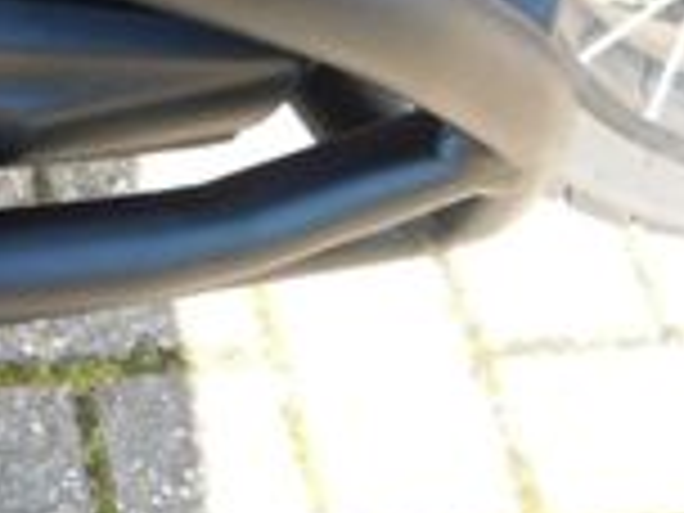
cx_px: -126
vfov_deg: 14.7
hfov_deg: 19.1
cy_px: -108
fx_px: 1917
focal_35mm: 97
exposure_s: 1/160
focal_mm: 4
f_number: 3
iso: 125
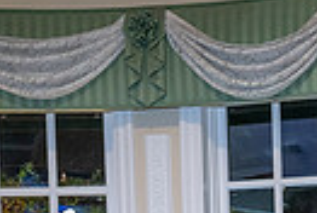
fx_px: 936
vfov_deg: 12.3
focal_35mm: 106
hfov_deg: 18.8
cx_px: 307
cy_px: 335
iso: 640
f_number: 3.2
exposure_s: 1/160
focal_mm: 24
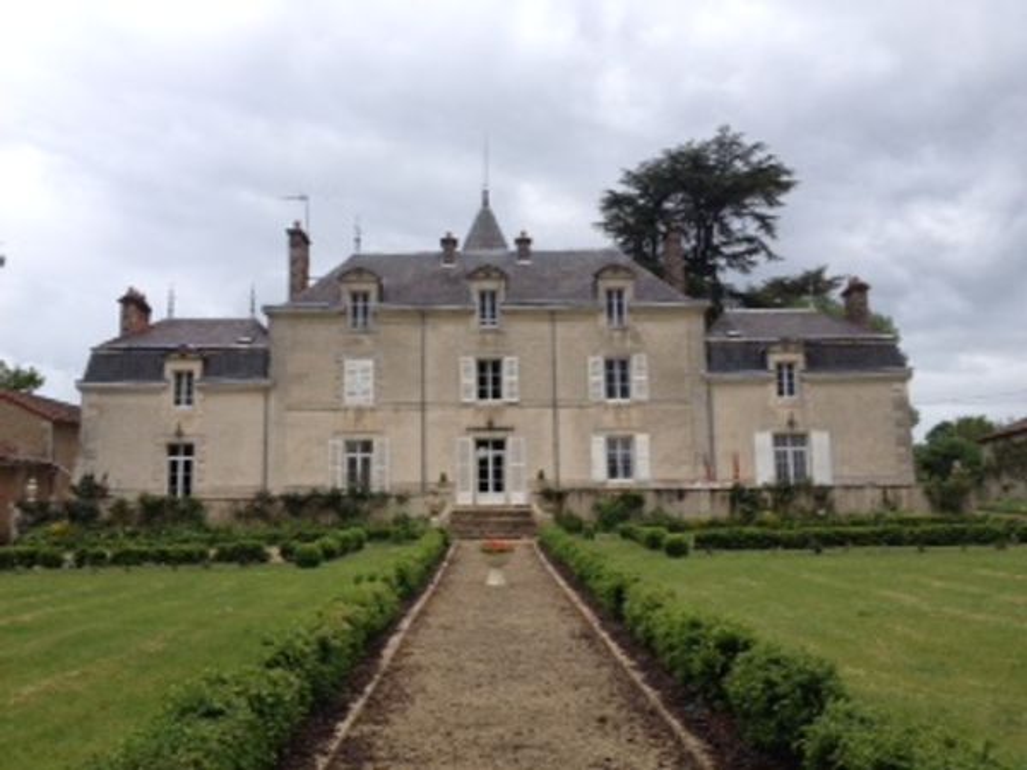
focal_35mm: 35
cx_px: 514
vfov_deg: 40.7
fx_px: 1038
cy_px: 385
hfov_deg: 52.6
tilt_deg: +6.5
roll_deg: -0.7
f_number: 2.4
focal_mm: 4.28
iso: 50
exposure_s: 1/1493
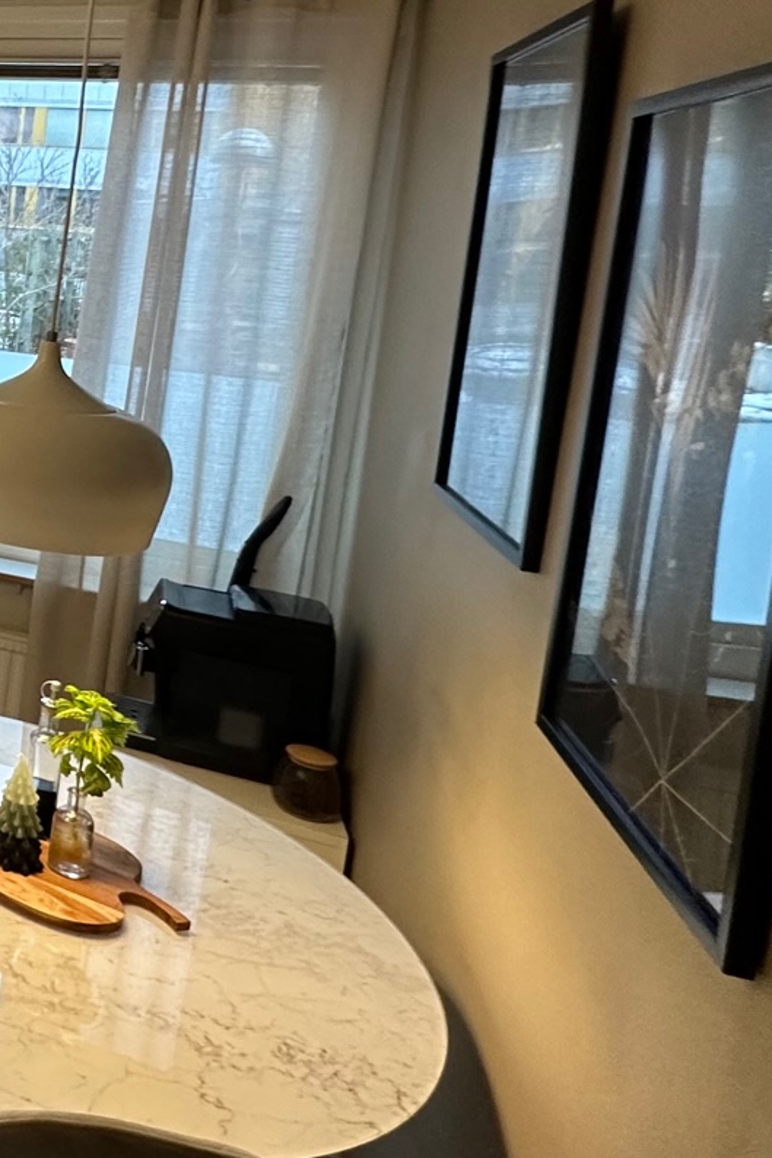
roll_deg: -4.2
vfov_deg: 50.2
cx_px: -457
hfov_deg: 24.9
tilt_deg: -6.4
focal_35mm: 37
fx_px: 1190
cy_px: 321
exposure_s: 1/50
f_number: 2.2
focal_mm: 2.22
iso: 160
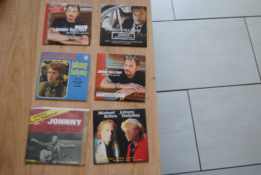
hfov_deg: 49.5
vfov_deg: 34.3
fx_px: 283
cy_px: 88
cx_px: 130
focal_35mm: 39
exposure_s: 1/30
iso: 200
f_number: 4
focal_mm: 26
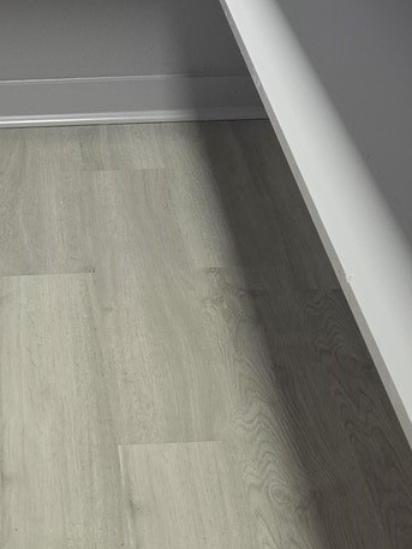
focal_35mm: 103
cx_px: 145
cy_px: -184
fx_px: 1634
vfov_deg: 17.7
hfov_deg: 14.4
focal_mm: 6.5
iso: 160
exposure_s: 1/120
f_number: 1.4
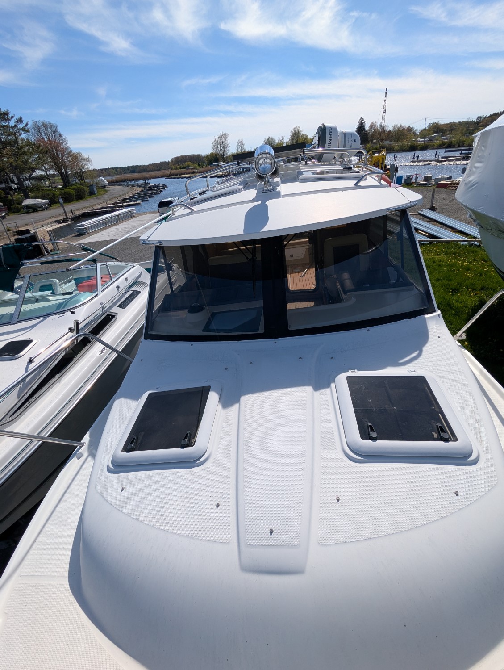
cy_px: 335
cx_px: 252
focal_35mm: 16
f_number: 2.2
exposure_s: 1/2268
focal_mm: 2.35
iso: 51
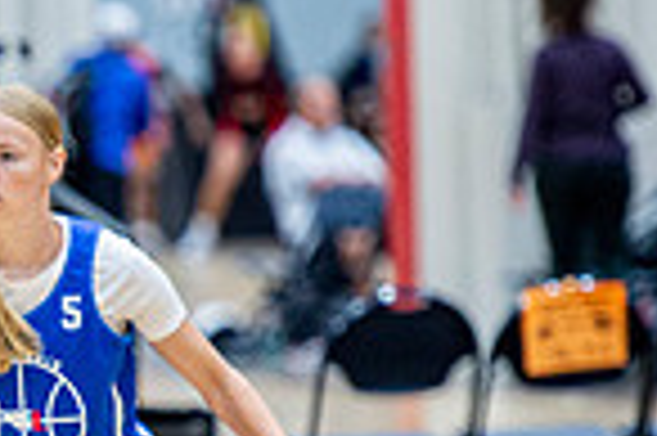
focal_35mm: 697
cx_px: -477
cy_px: 423
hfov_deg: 3.0
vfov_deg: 2.0
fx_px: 12706
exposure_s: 1/320
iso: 2000
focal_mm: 175
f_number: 2.8
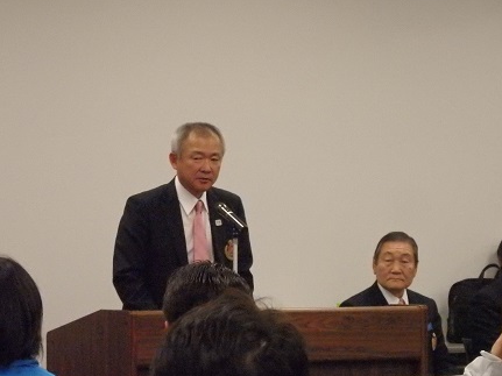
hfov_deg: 9.6
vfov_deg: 7.2
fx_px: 2987
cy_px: 187
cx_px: 261
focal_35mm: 206
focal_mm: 33.2
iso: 3200
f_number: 5.8
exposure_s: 1/320
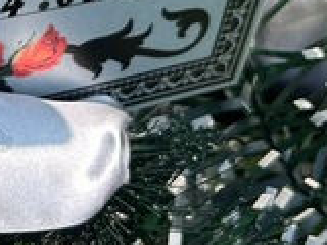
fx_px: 1228
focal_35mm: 130
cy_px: -51
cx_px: -90
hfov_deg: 14.6
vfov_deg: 11.2
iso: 50
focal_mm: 5.7
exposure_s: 1/1344
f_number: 1.5
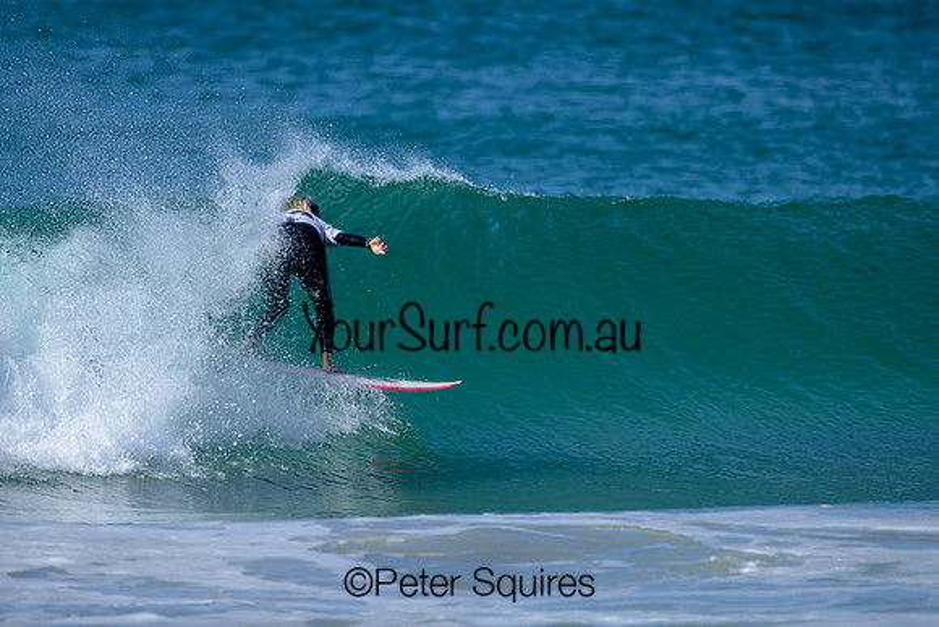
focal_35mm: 1100
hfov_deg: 1.9
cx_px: 309
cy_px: 282
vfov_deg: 1.3
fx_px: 28692
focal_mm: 800
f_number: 6.3
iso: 280
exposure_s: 1/2000
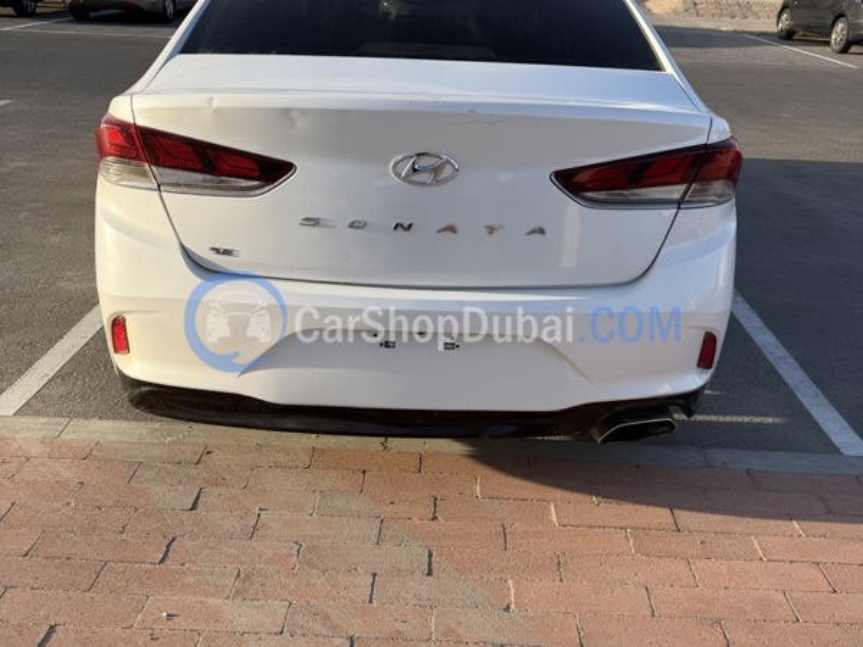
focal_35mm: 24
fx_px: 598
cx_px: 432
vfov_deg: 56.8
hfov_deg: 71.6
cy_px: 324
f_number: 1.78
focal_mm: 6.76
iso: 80
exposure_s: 1/2169
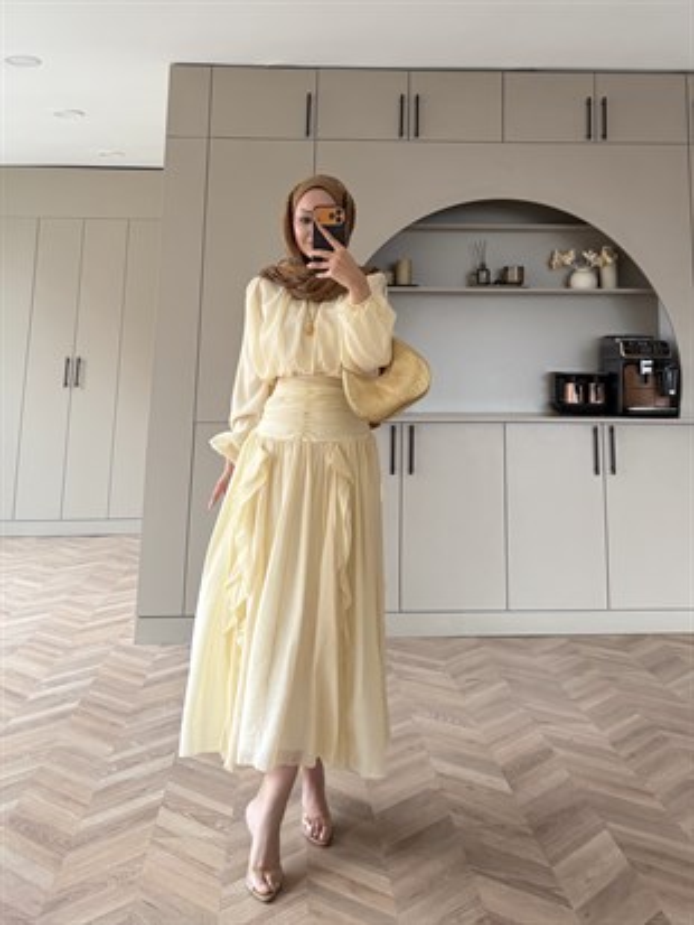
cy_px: 462
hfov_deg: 56.8
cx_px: 347
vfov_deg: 71.6
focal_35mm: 24
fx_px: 641
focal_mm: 6.76
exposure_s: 1/121
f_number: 1.78
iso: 200
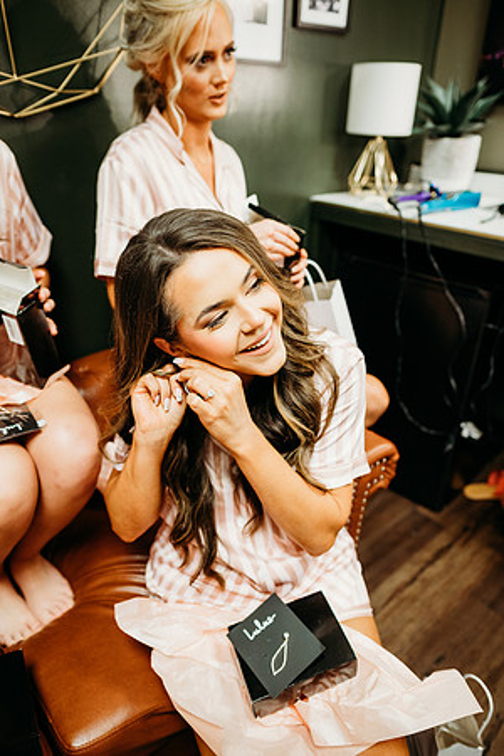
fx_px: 504
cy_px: 378
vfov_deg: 73.7
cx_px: 252
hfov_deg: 53.1
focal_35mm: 24
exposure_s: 1/160
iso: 640
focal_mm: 24
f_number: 2.5
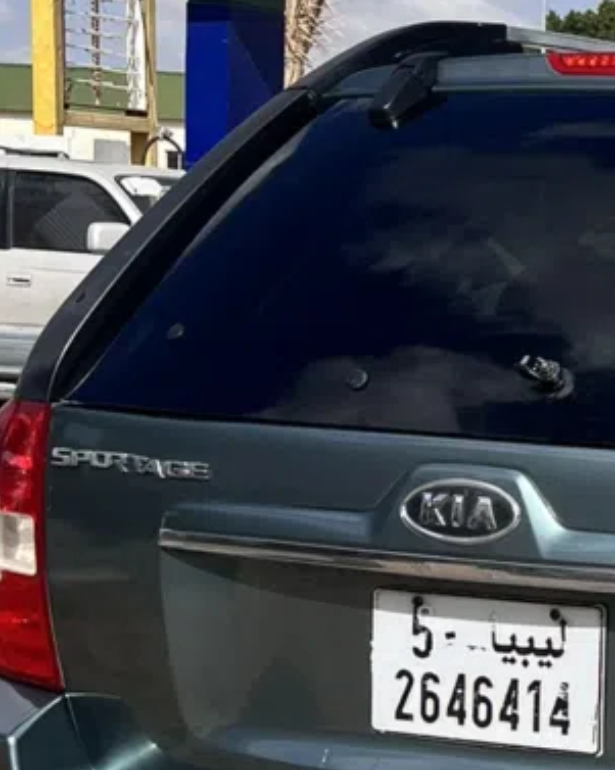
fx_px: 2096
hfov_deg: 15.1
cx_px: 995
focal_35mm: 92
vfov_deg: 20.7
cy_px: 540
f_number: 1.5
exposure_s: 1/5076
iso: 50
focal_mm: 5.7
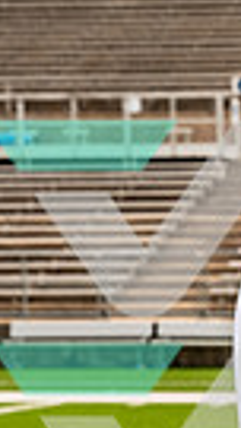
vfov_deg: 10.9
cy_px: 444
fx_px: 2225
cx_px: 460
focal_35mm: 196
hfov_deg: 6.1
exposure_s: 1/250
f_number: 8
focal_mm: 56
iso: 100
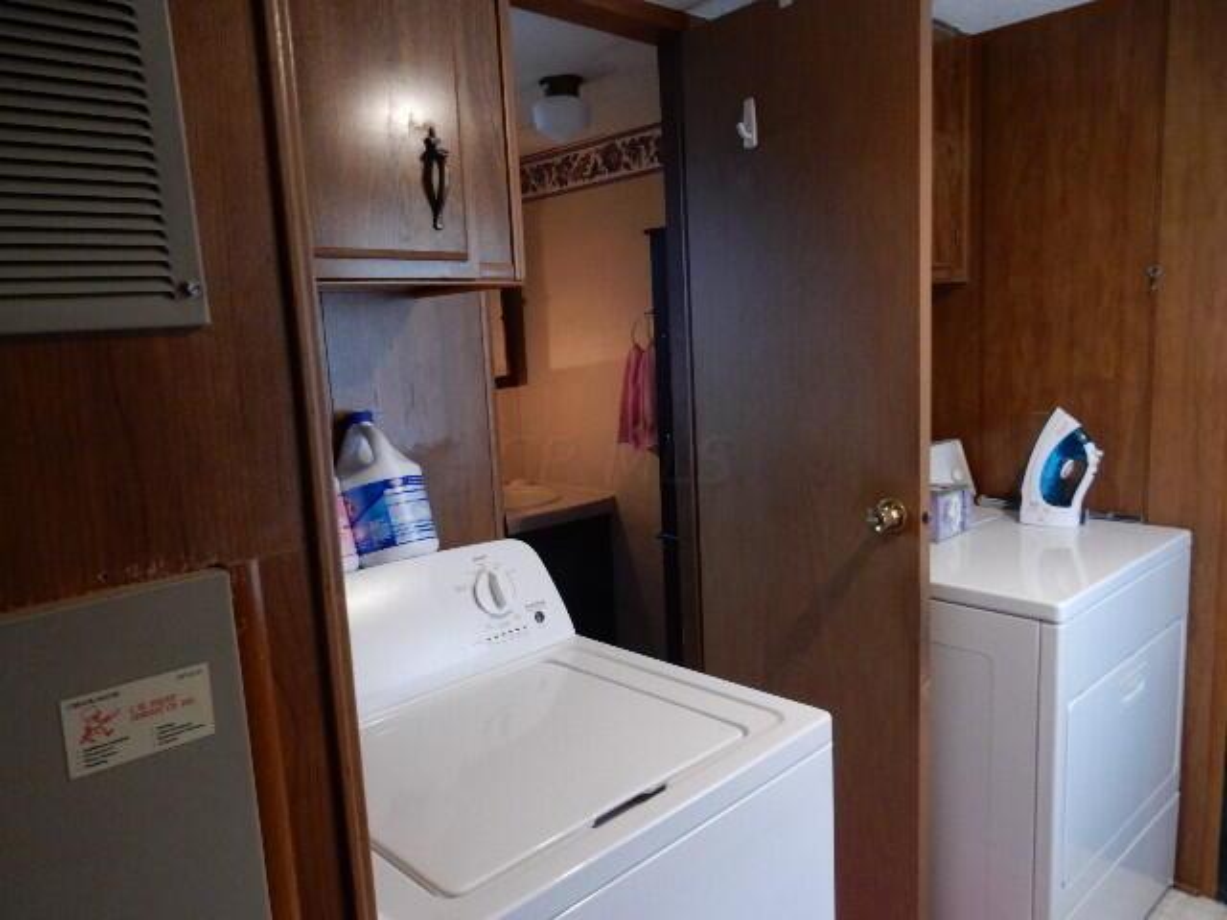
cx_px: 614
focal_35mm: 25
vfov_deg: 54.9
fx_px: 886
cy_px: 460
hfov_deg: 69.4
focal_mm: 4.5
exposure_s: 1/13
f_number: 3.7
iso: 400
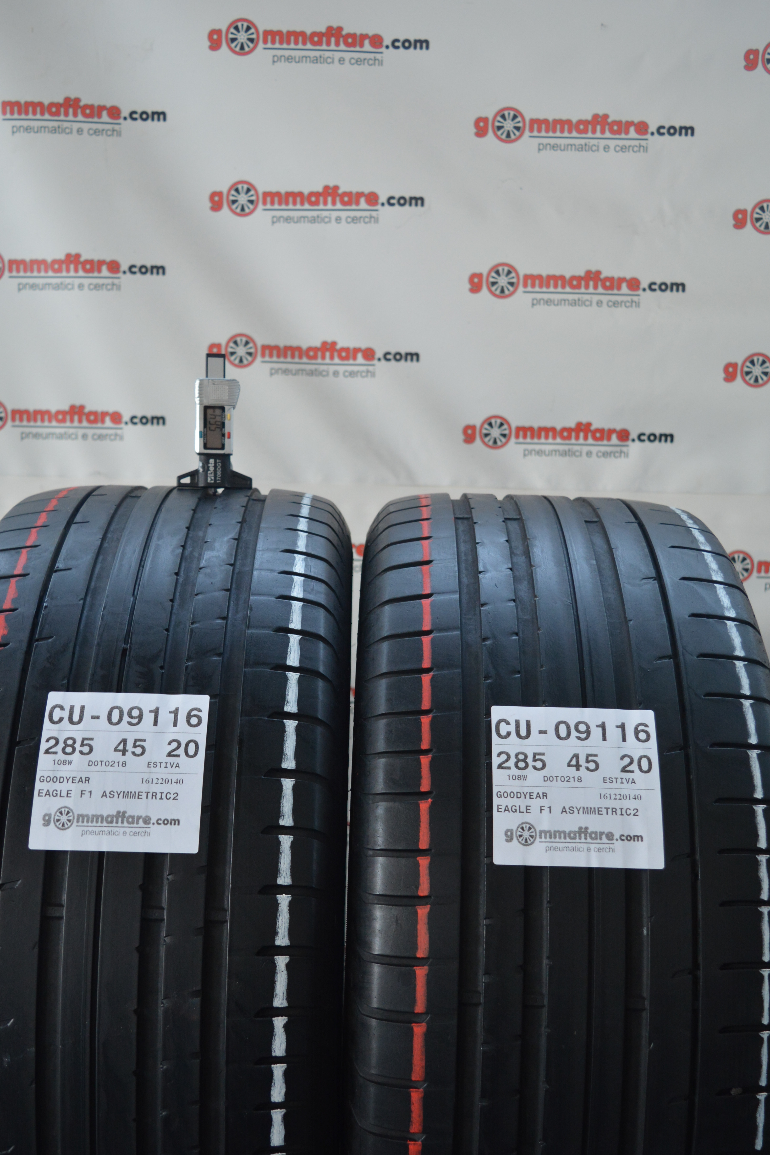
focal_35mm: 41
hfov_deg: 32.6
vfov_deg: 47.1
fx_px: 1315
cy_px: 704
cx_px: 357
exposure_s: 1/60
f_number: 4
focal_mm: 22
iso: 720
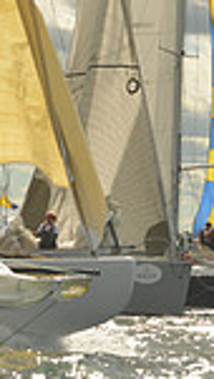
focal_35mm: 282
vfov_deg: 7.6
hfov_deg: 4.3
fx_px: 2843
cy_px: 64
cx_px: 141
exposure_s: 1/640
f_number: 7.1
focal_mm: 70
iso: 400
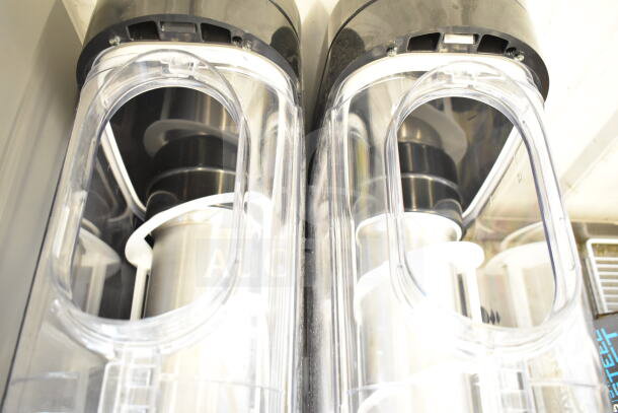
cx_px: 309
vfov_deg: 41.7
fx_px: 541
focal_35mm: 32
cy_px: 206
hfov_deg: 59.5
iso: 2000
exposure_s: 1/30
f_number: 3.8
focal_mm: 21
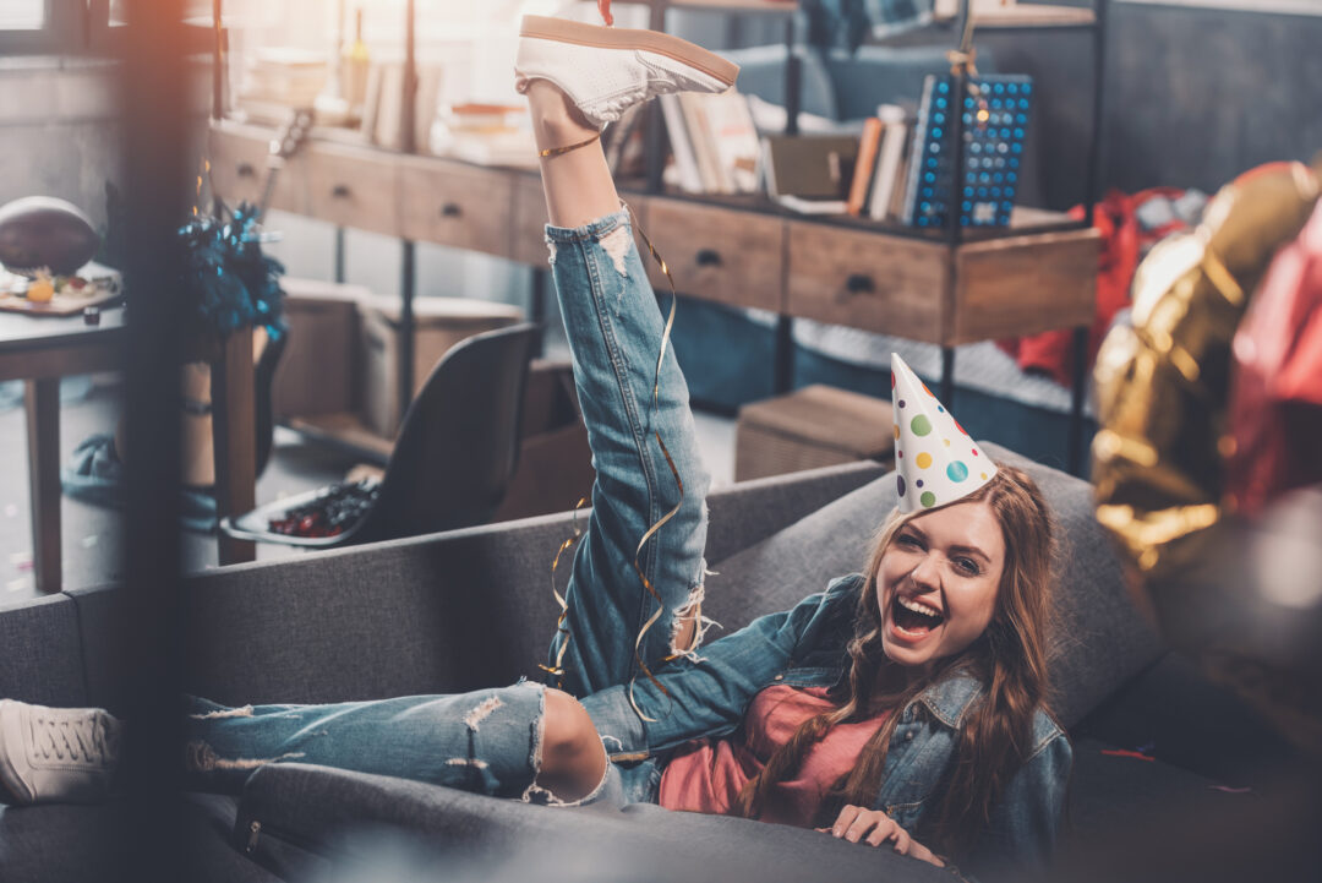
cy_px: 442
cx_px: 661
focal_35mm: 70
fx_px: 2571
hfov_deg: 28.8
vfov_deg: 19.5
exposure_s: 1/125
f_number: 2.8
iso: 500
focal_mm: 70
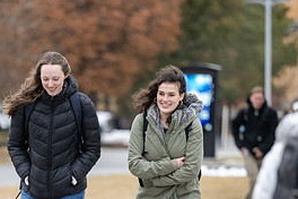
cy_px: 207
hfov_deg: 6.1
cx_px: 95
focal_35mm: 340
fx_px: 2814
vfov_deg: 4.0
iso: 400
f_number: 2.8
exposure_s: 1/640
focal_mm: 155
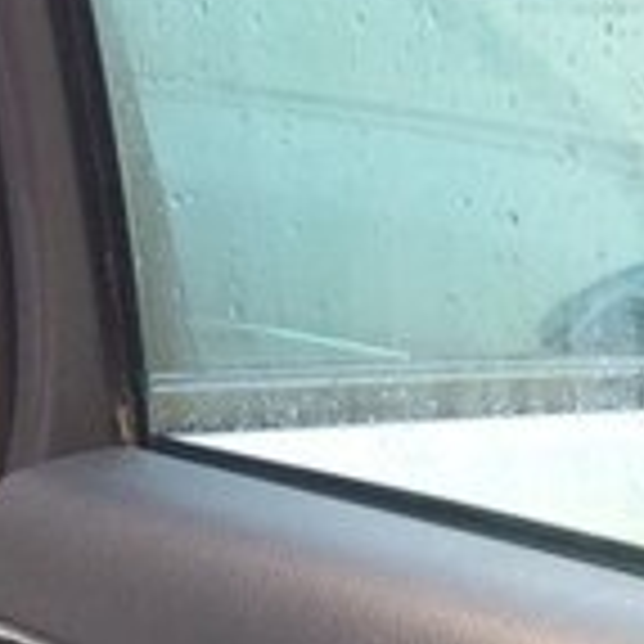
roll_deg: -3.1
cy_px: 826
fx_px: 2484
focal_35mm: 118
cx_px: -770
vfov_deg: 14.2
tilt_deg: -21.9
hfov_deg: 12.4
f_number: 2.2
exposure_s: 1/50
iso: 50
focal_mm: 4.15
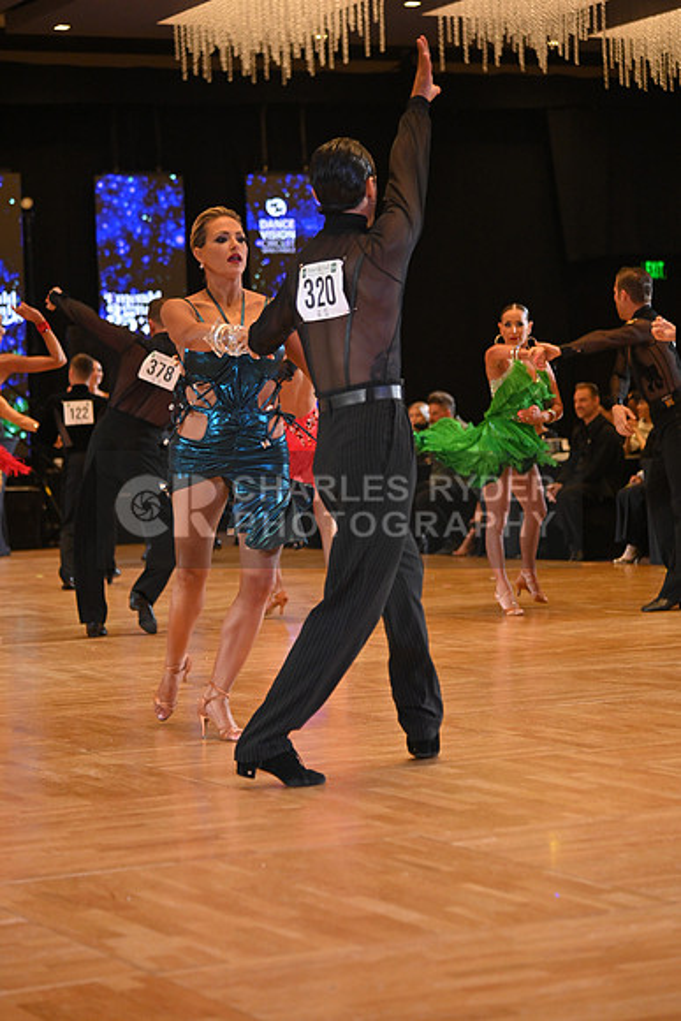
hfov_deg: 14.9
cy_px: 510
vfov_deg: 22.1
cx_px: 340
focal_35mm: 92
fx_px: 2609
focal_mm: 92
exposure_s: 1/400
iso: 1600
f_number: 4
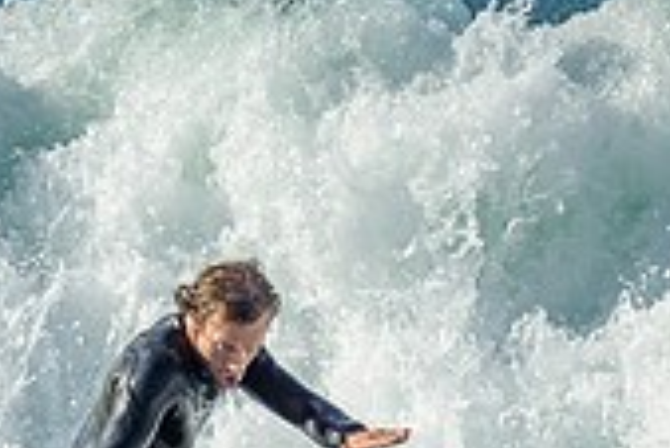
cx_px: -159
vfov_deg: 0.4
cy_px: 579
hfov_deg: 0.6
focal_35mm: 3175
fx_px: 59139
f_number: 6.3
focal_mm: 800
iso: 280
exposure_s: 1/2000
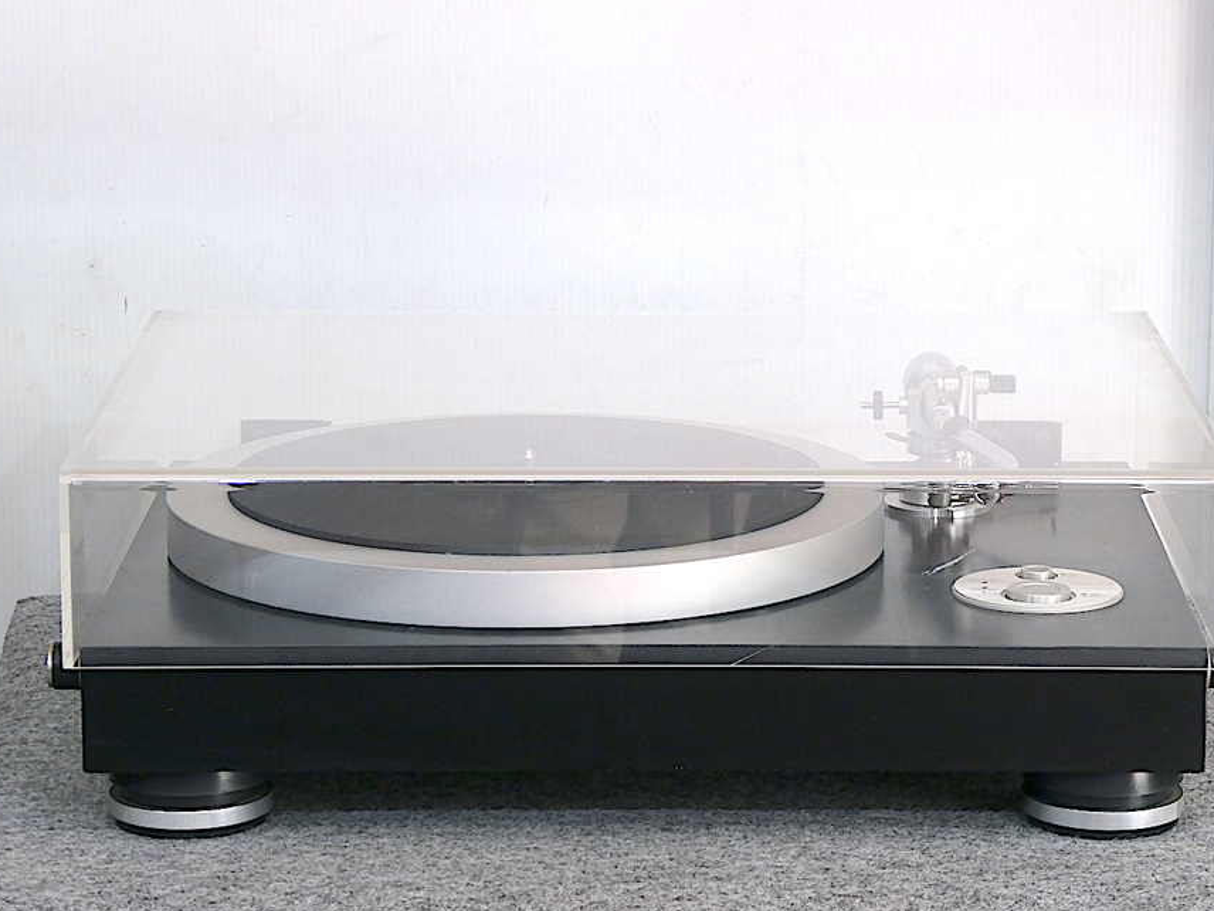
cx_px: 638
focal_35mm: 129
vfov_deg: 11.5
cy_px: 497
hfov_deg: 15.3
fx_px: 4524
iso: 200
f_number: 5.1
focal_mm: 20.6
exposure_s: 1/30
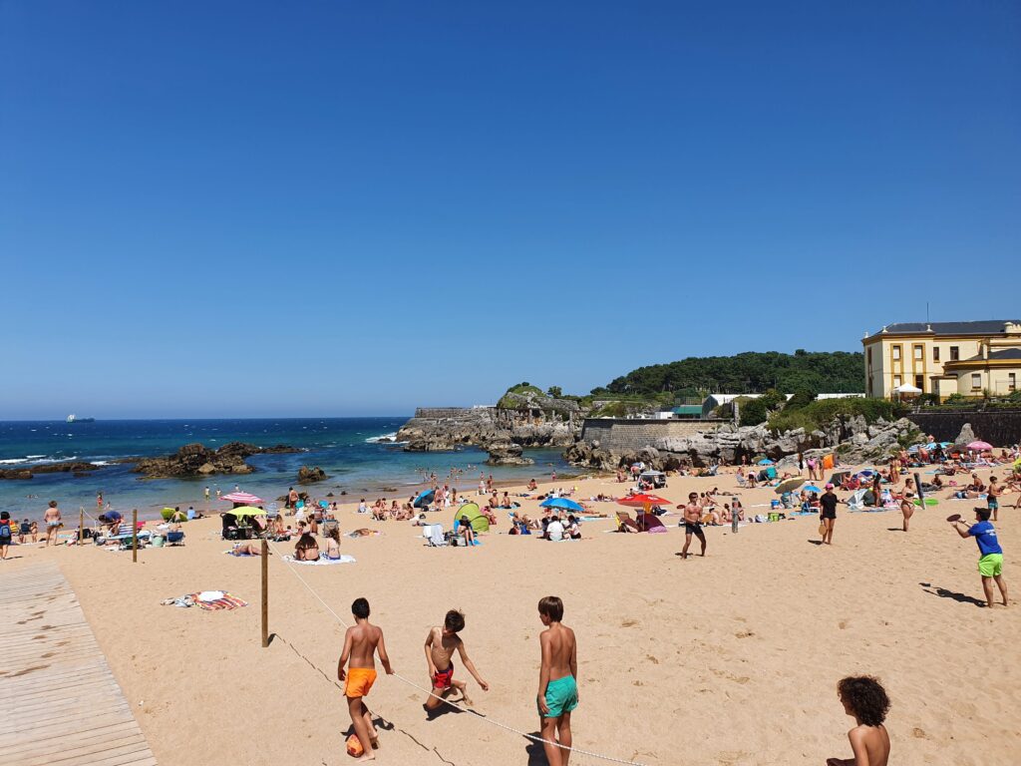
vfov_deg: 53.1
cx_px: 510
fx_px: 767
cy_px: 383
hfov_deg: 67.3
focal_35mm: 26
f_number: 2.4
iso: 50
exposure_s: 1/2584
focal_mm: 4.32
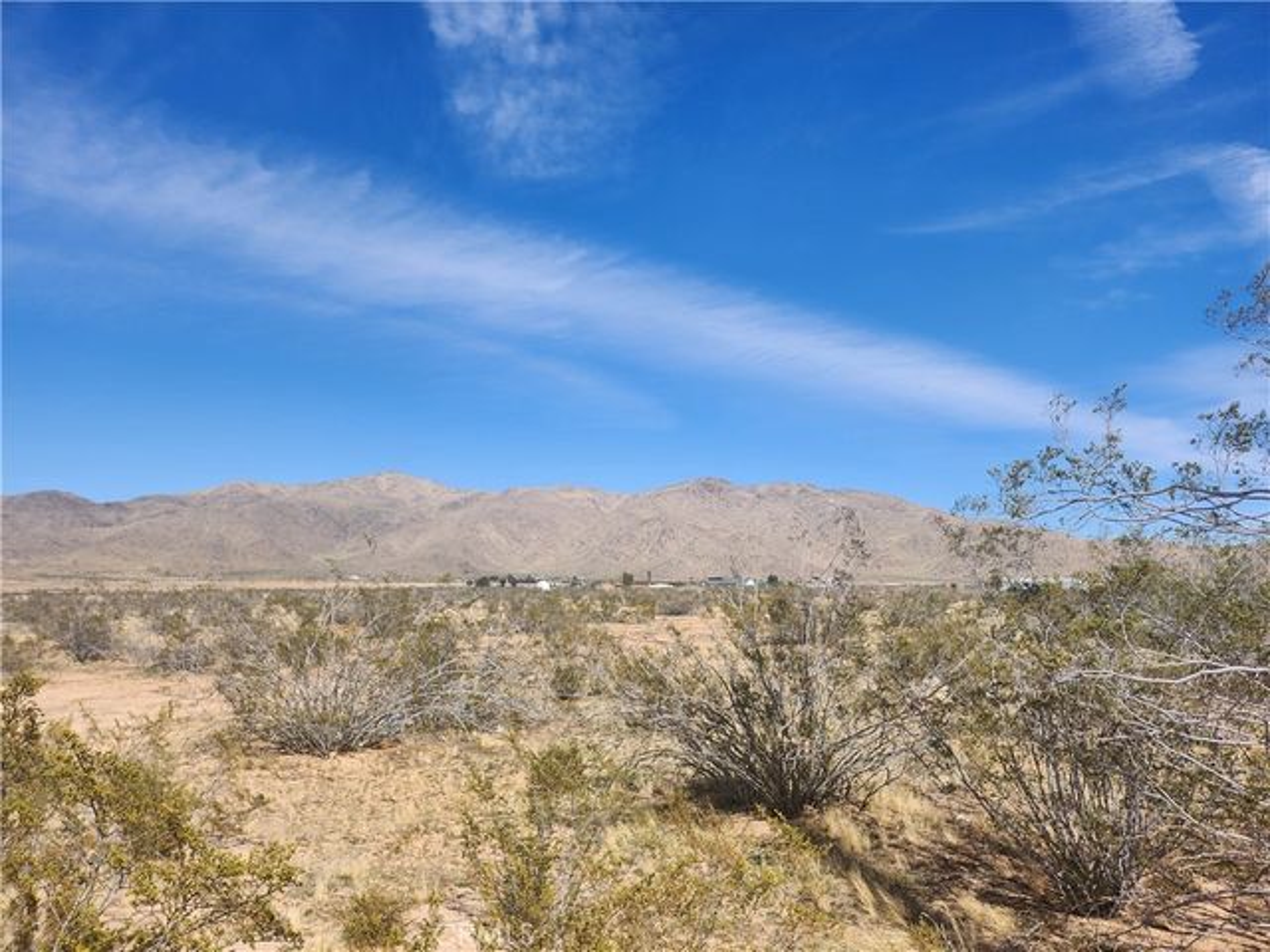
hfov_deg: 71.6
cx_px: 635
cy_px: 476
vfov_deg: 56.8
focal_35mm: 24
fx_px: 881
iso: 50
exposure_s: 1/3531
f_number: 1.8
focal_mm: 5
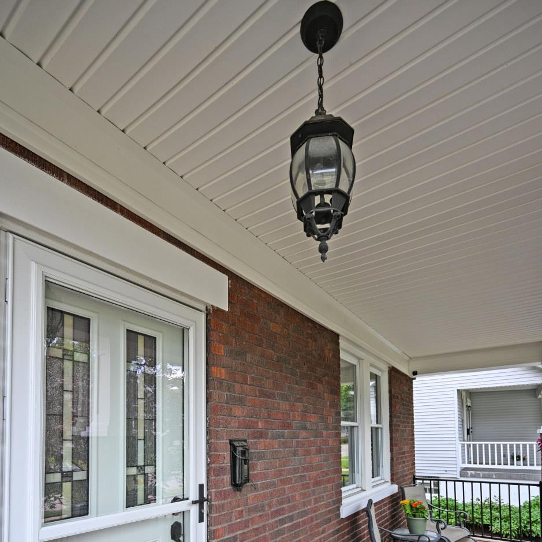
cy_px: 430
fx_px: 337
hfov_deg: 77.7
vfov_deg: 70.4
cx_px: 271
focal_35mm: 19
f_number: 4.5
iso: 200
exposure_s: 1/250
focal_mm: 14
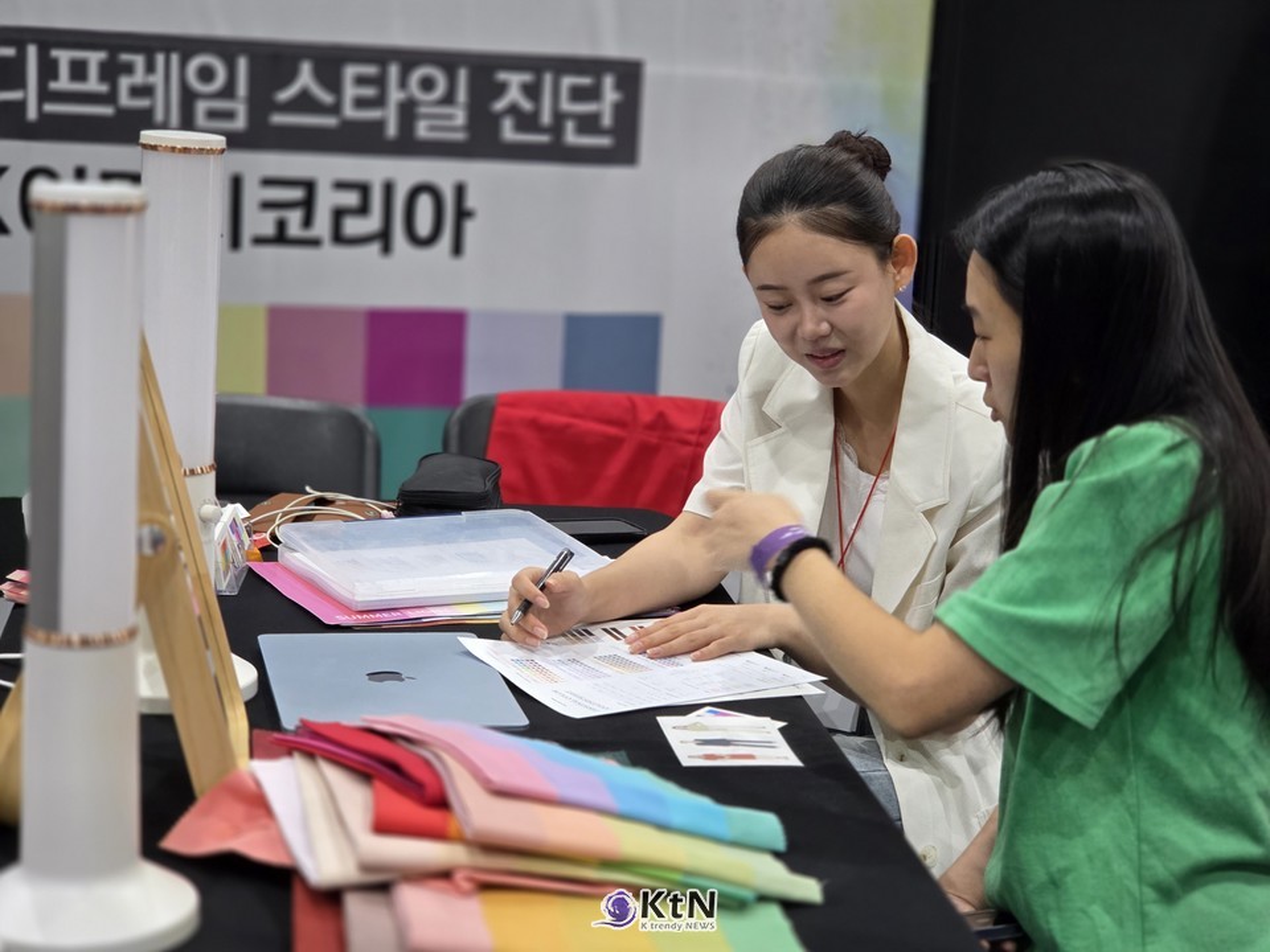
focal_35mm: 69
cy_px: 476
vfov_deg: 21.3
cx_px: 635
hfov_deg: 28.2
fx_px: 2531
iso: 200
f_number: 2.4
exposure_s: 1/120
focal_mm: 7
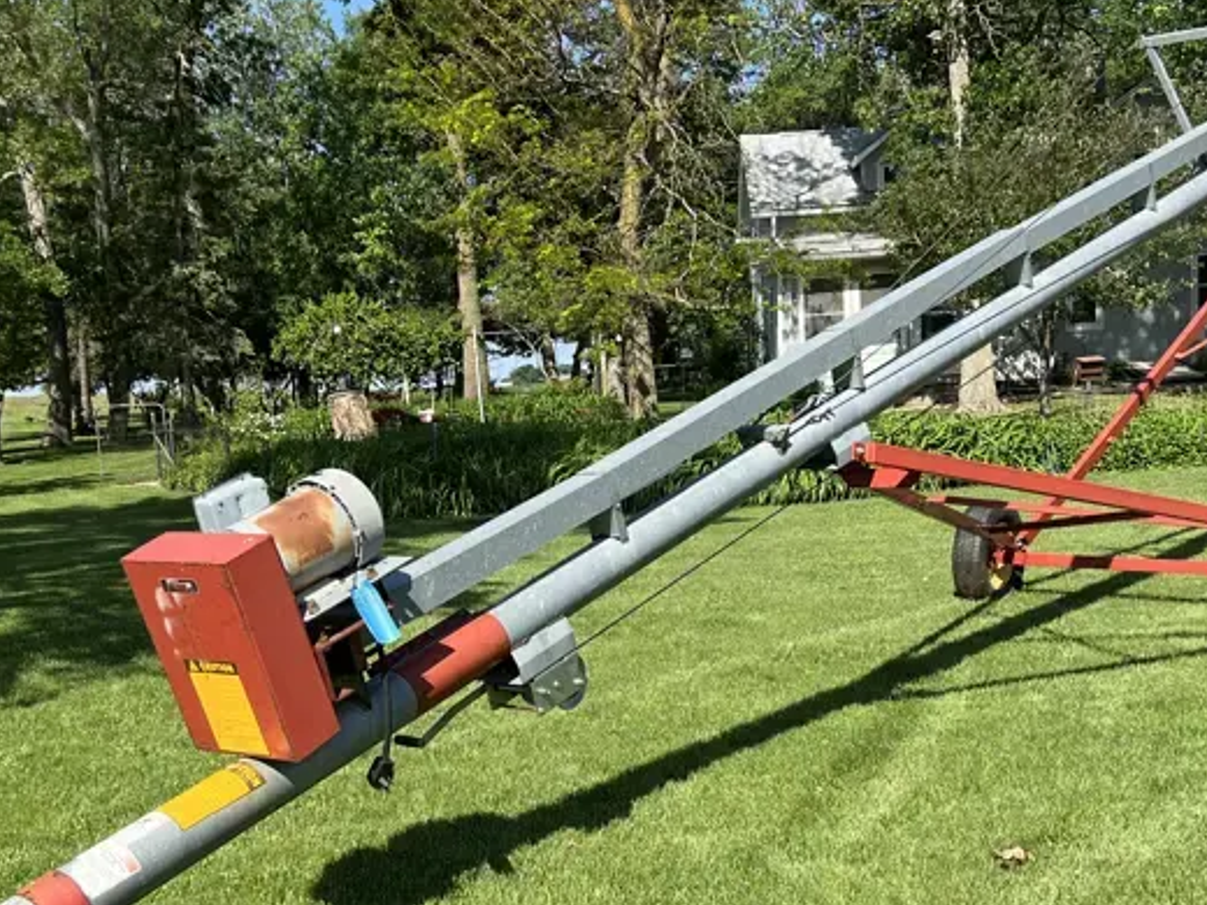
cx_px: 592
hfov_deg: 39.7
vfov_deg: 30.0
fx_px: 1674
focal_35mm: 48
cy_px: 608
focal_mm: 5.7
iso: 50
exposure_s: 1/2513
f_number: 1.5
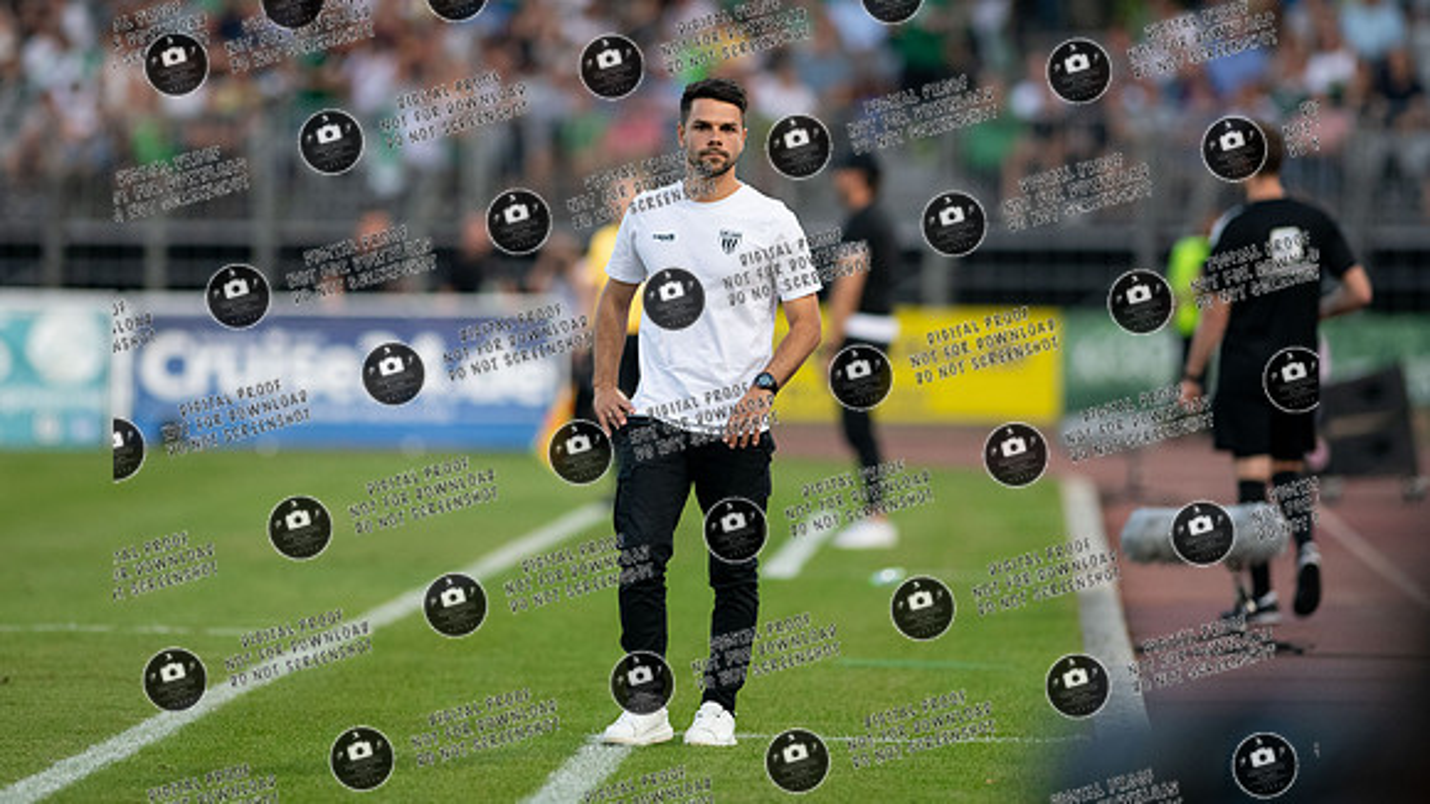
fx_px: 15303
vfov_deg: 3.0
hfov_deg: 5.4
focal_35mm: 404
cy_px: 253
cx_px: 709
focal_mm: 300
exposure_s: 1/1600
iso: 1600
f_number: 3.2
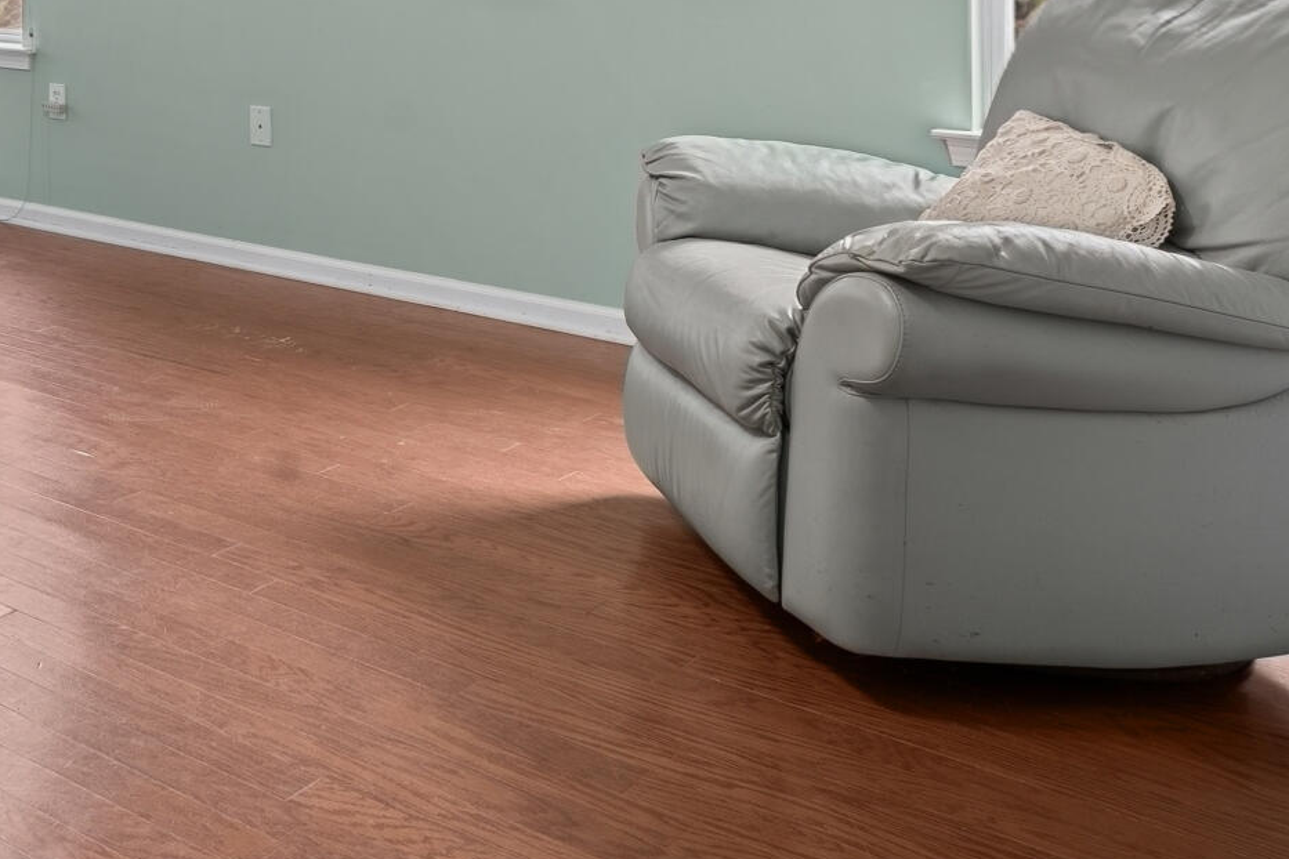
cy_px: -84
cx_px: -108
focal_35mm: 47
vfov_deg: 26.5
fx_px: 1680
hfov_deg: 36.1
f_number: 11
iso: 100
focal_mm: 14.6
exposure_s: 1/1.67
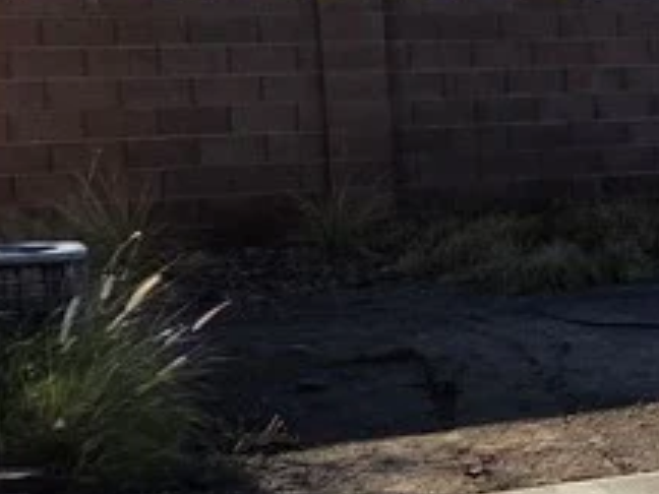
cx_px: 1373
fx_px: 2075
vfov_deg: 13.6
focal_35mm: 109
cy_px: 247
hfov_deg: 14.5
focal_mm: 5.4
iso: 80
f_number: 1.8
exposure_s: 1/4663
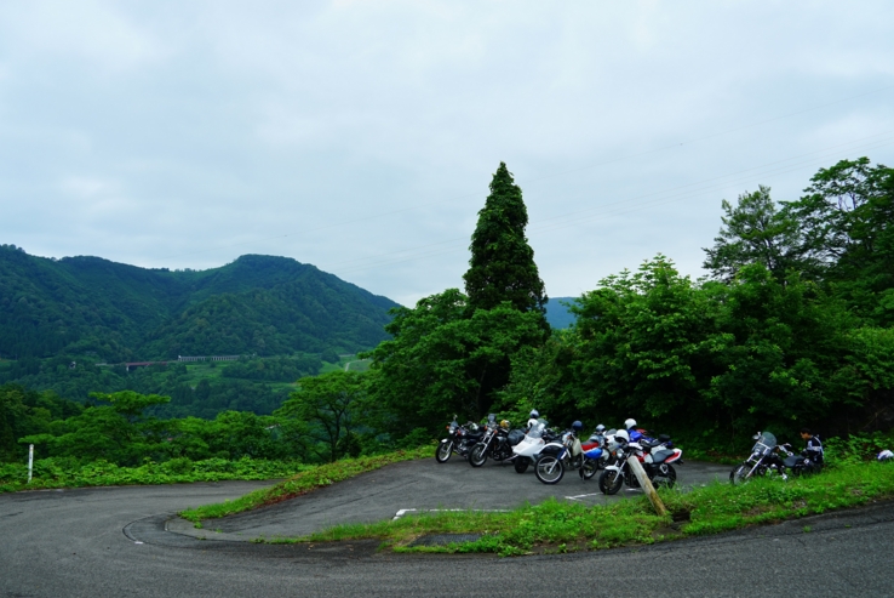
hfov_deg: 69.3
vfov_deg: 49.6
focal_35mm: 26
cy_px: 301
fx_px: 646
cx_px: 414
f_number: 5.6
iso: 100
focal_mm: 24
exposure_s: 1/90
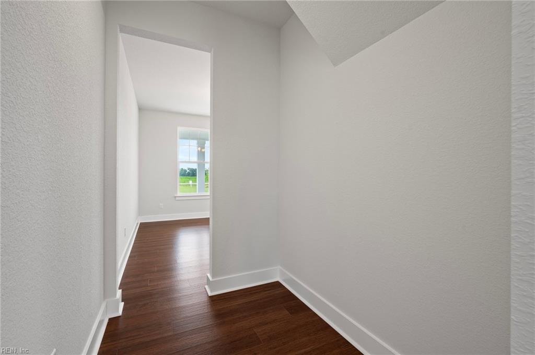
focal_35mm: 16
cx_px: 268
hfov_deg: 96.8
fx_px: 237
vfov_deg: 73.6
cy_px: 178
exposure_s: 1/1.25
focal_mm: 16
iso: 125
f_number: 8
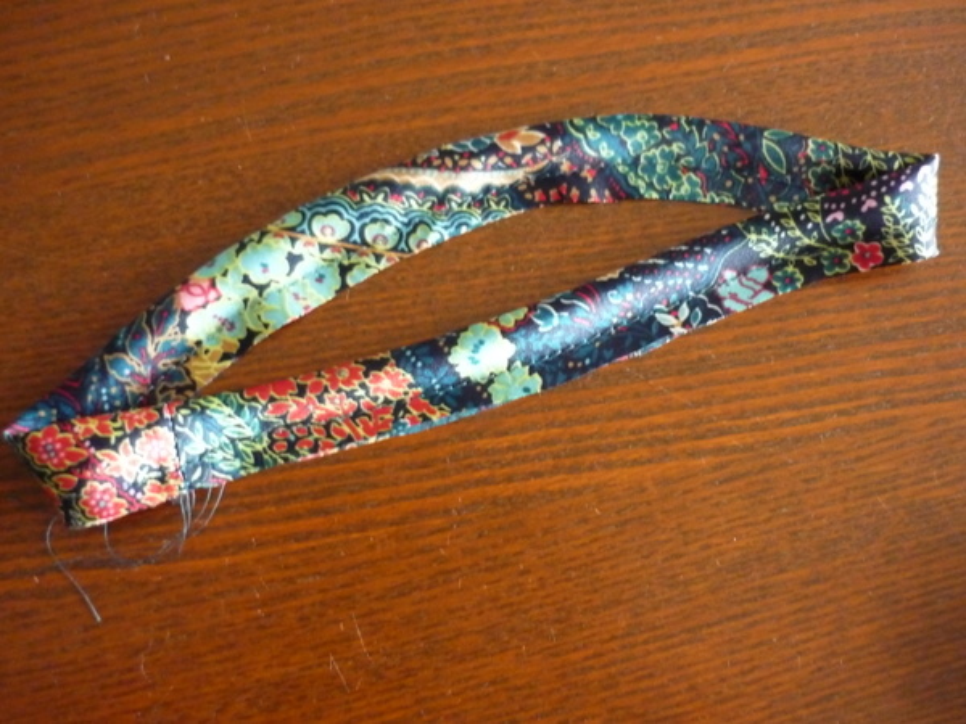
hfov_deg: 55.4
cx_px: 483
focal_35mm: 33
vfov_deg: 42.9
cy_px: 362
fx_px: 921
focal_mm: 5.5
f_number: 2.8
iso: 800
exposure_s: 1/20
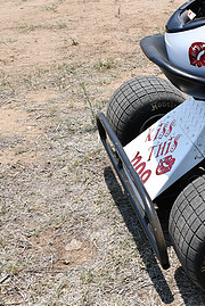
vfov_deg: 24.0
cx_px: 325
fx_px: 716
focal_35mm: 84
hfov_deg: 14.9
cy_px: 92
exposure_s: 1/320
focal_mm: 26
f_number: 9
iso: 100
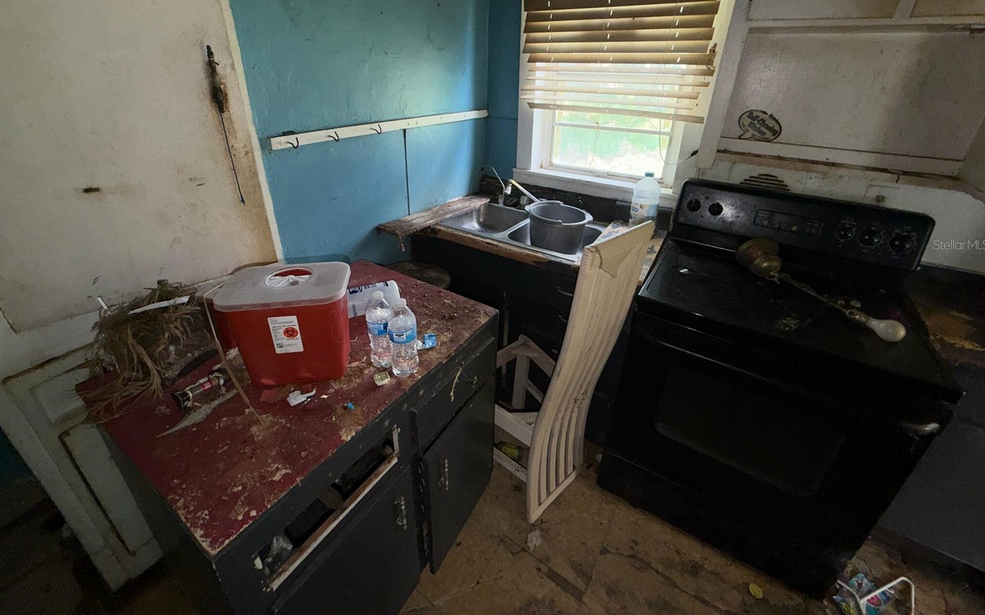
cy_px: 244
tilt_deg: -23.5
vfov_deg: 73.9
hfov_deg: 101.5
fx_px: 403
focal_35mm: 15
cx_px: 494
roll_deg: -1.1
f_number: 2.2
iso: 40
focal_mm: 2.22
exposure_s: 1/60
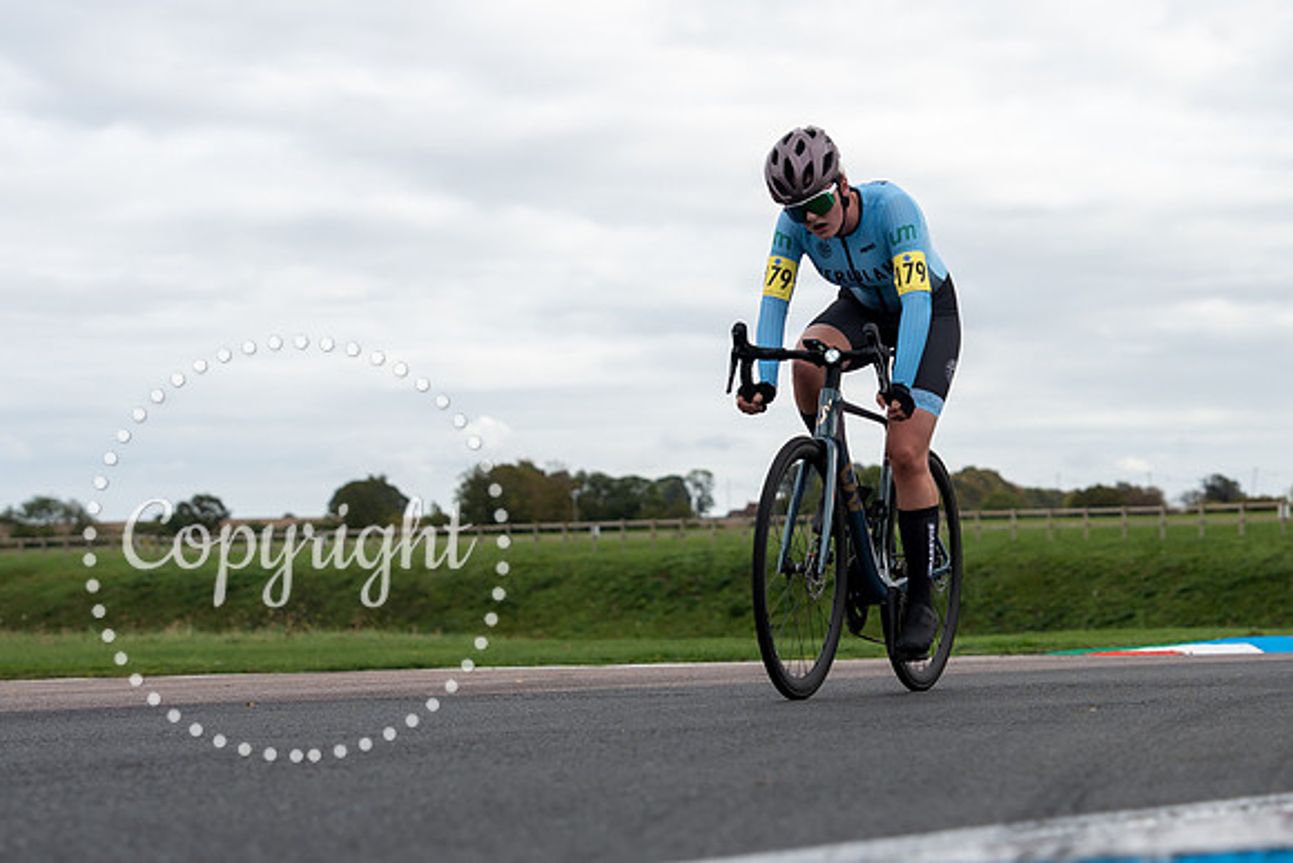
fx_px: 4486
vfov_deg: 11.0
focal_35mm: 125
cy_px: 646
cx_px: 978
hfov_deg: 16.3
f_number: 3.5
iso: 100
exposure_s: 1/1000
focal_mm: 62
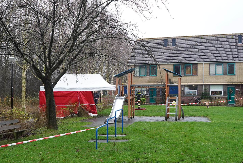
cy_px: 90
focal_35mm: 47
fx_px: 317
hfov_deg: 41.9
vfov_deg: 28.7
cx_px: 112
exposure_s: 1/60
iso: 640
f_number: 6.3
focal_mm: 28
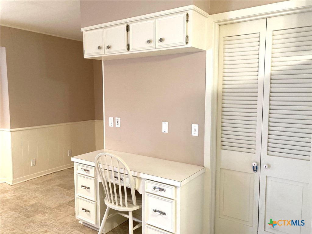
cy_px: 117
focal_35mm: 28
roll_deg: -0.9
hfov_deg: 63.4
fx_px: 252
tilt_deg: -5.3
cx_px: 156
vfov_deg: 49.7
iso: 160
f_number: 1.8
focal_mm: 3.99
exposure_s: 1/60
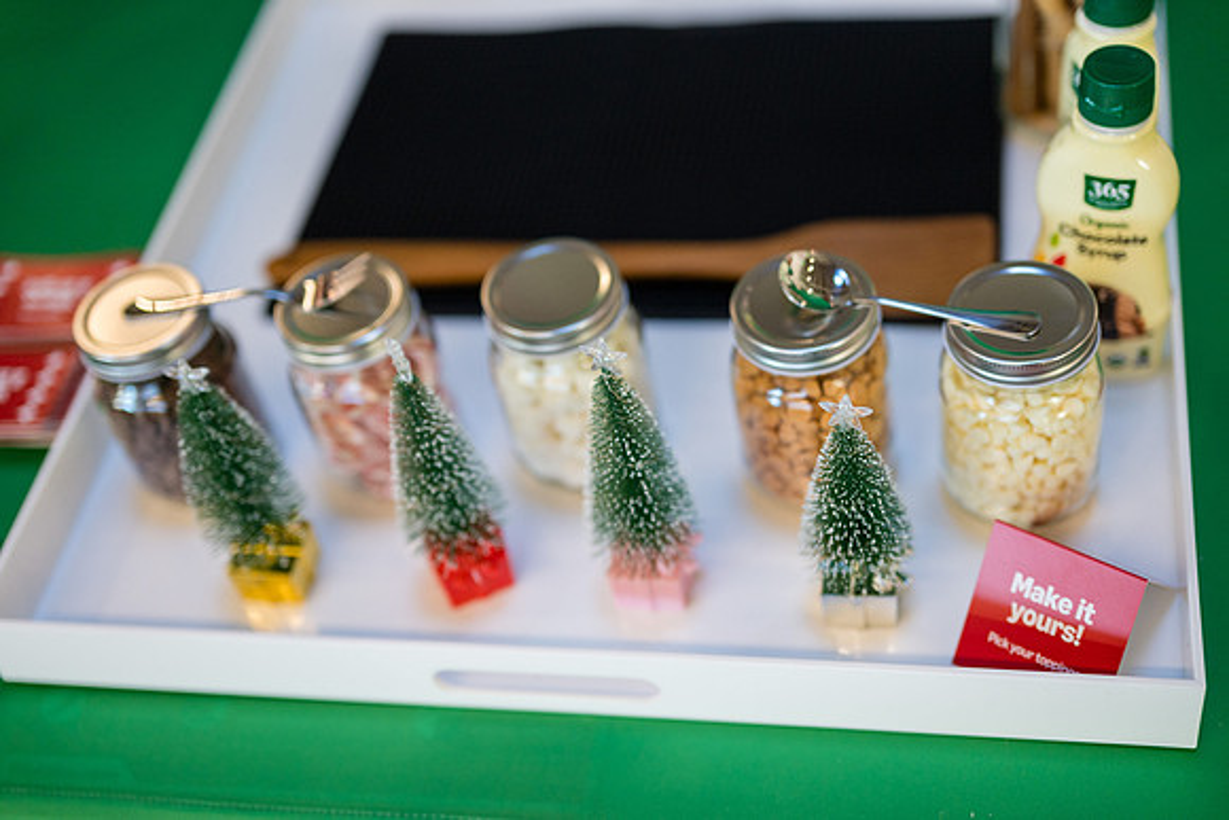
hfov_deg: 39.6
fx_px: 1707
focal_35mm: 50
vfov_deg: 27.0
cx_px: 614
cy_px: 410
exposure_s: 1/400
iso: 500
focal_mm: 50
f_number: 1.4
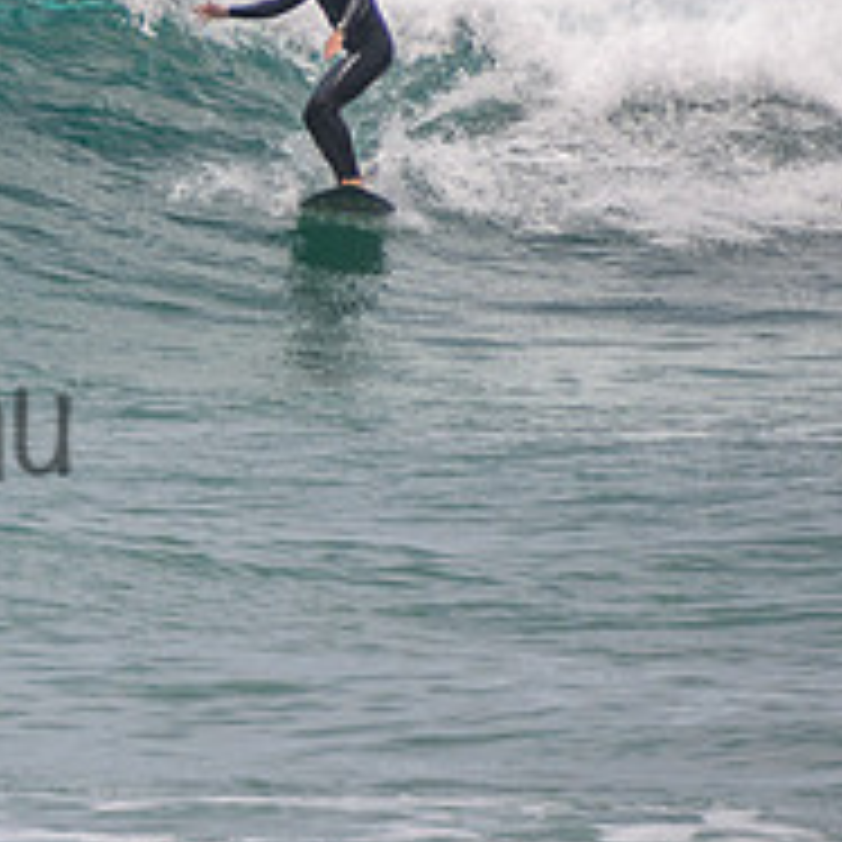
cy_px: 187
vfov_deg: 1.2
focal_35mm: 1445
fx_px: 39766
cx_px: 82
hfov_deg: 1.2
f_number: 5.6
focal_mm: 400
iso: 220
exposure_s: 1/2000
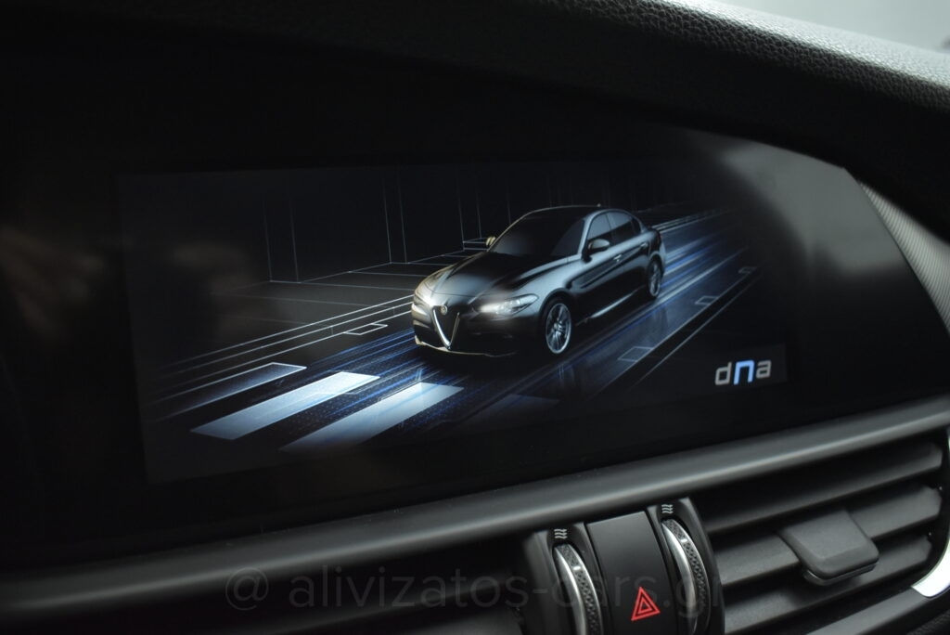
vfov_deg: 41.8
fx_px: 832
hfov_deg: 59.5
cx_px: 475
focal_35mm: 32
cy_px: 318
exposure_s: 1/50
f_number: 3.8
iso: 1600
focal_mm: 21
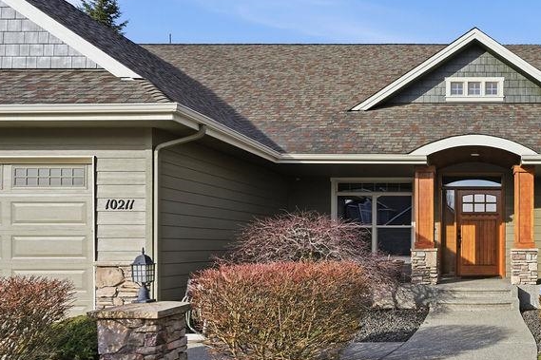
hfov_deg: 48.1
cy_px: 232
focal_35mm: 36
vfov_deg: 36.6
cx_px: 477
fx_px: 541
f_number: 8
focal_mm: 20
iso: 100
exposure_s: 1/1600
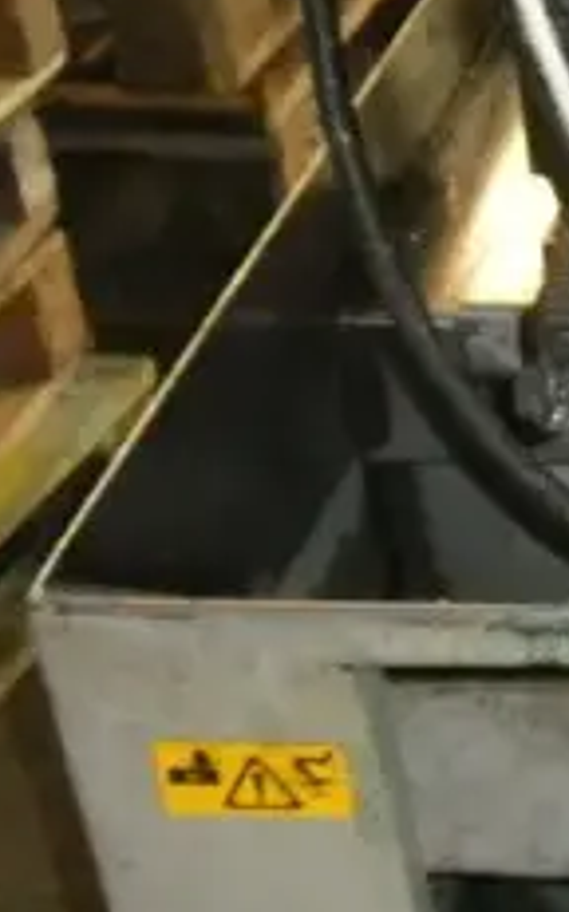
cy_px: 726
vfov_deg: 18.3
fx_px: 2809
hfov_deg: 8.9
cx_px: 1849
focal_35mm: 113
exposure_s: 1/60
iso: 800
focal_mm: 4.3
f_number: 3.3
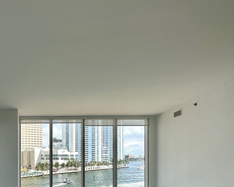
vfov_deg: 44.2
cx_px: 15
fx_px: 215
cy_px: 157
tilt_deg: -0.8
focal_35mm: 31
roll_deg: +0.0
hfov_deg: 49.5
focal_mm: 2.22
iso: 40
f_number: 2.2
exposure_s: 1/425
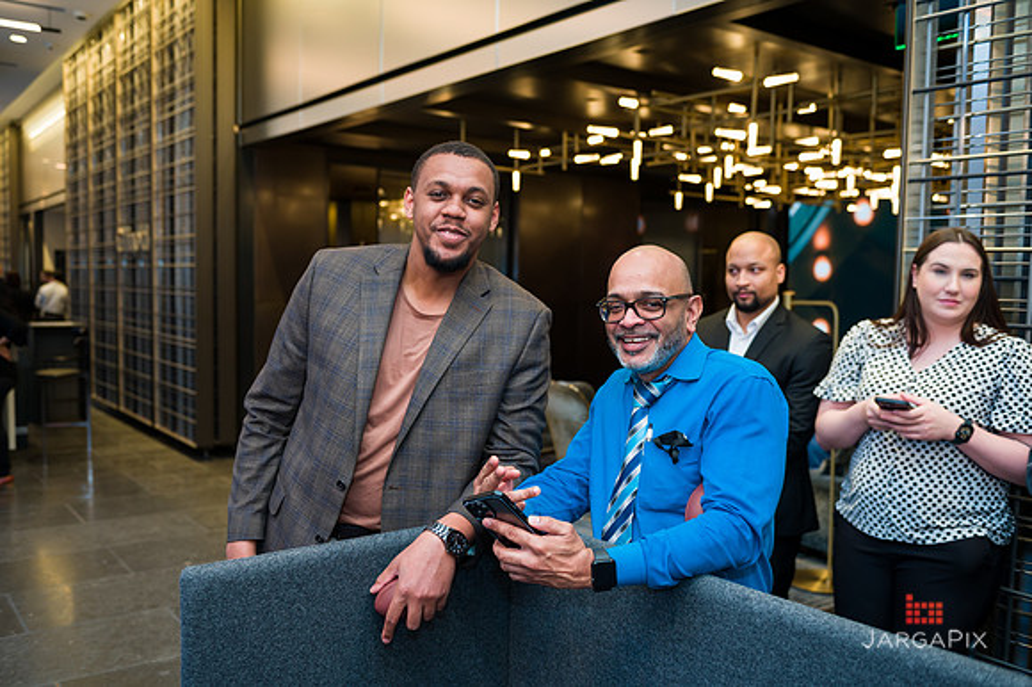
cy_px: 344
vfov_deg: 41.1
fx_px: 917
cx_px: 516
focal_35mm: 32
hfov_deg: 58.7
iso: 500
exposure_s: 1/200
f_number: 4
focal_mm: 32
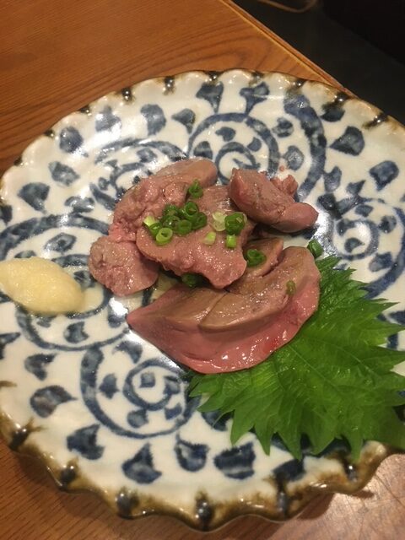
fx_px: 452
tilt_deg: -58.8
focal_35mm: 29
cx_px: 202
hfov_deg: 48.2
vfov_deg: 61.7
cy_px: 270
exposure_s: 1/20
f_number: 2.2
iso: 200
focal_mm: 4.15
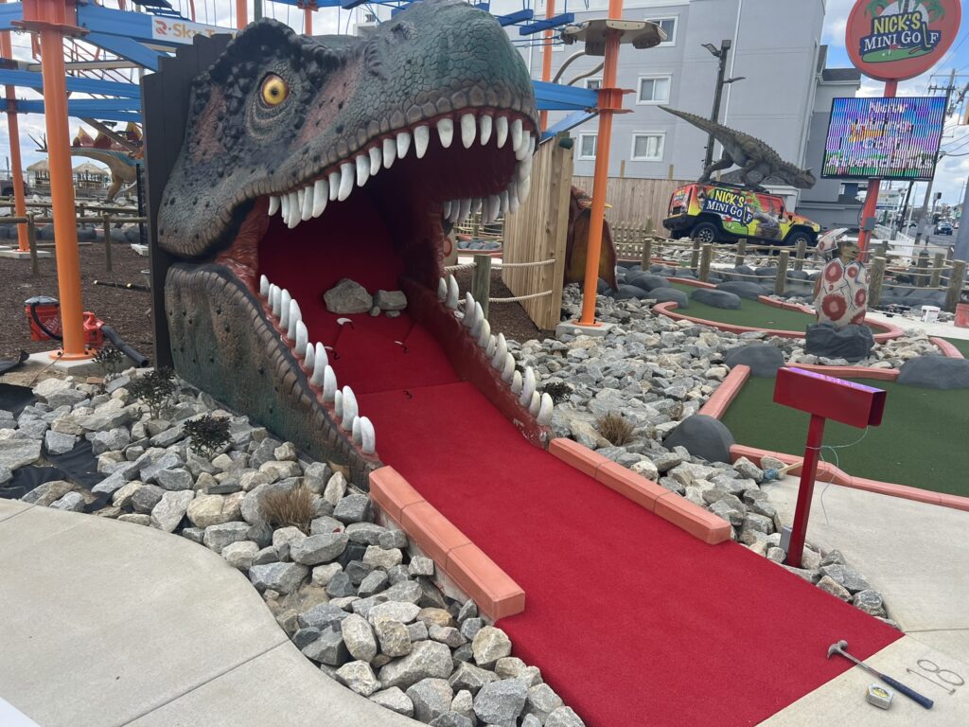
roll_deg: -3.2
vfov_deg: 53.1
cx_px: 484
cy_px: 364
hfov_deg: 67.3
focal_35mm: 26
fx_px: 728
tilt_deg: -13.6
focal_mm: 5.7
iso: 50
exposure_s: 1/1266
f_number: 1.5
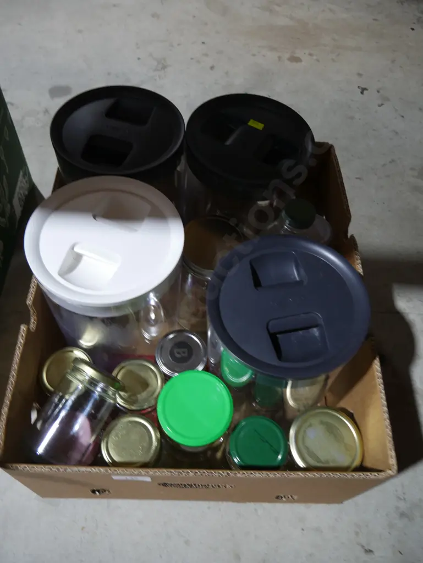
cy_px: 282
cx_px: 212
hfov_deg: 49.8
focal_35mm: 28
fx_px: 456
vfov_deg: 63.4
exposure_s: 1/60
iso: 400
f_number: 3.5
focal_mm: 14
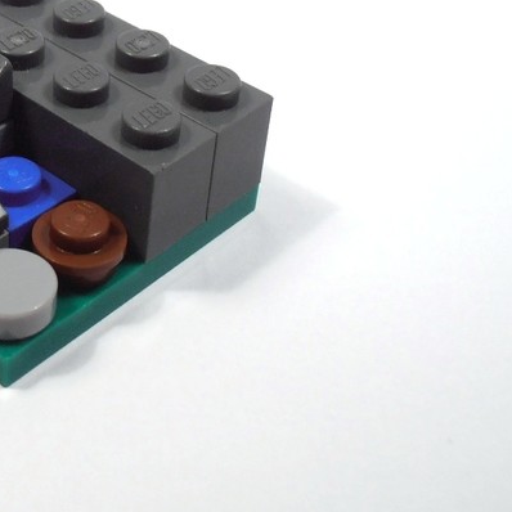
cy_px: 133
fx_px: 1238
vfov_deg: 23.1
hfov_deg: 22.5
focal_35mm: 74
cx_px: 1
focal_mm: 6.61
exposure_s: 1/80
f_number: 3.9
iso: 80
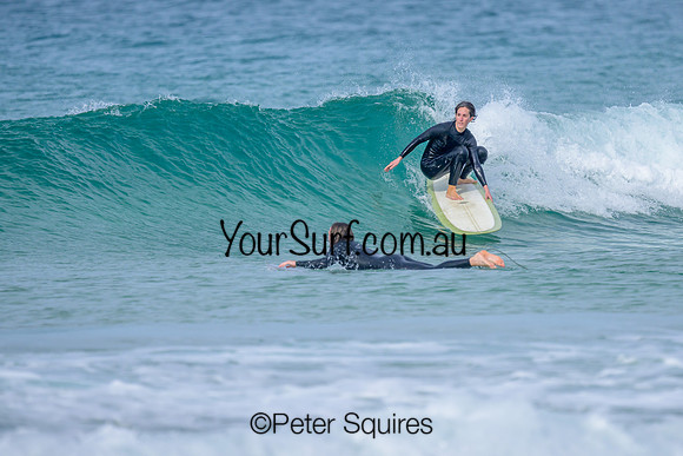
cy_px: 224
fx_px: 20885
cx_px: 407
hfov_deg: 1.9
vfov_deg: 1.3
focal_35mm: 1101
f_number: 6.3
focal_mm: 800
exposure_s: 1/2000
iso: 220
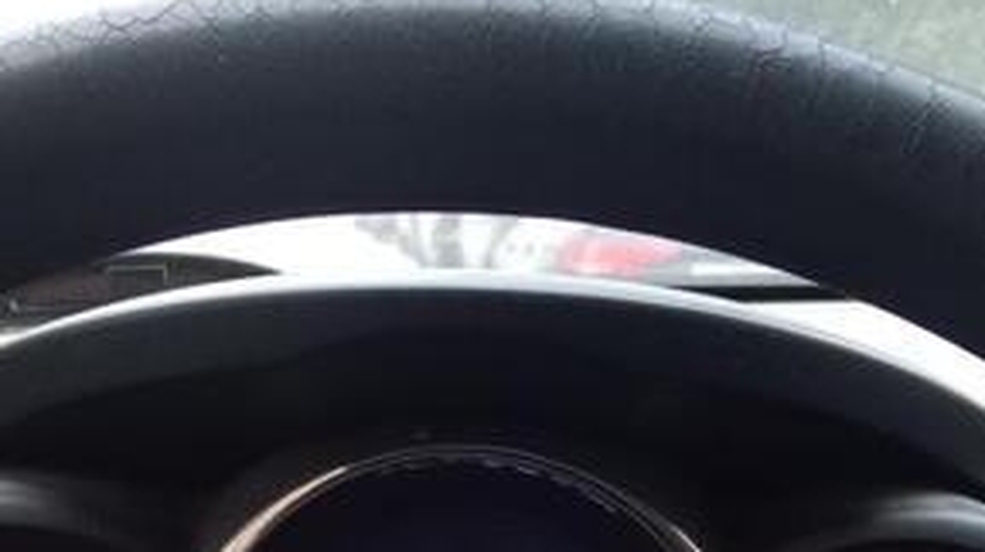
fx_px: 1801
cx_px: 648
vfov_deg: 16.2
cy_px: 772
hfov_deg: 30.4
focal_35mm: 69
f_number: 1.8
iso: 762
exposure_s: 1/33.3
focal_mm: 3.98
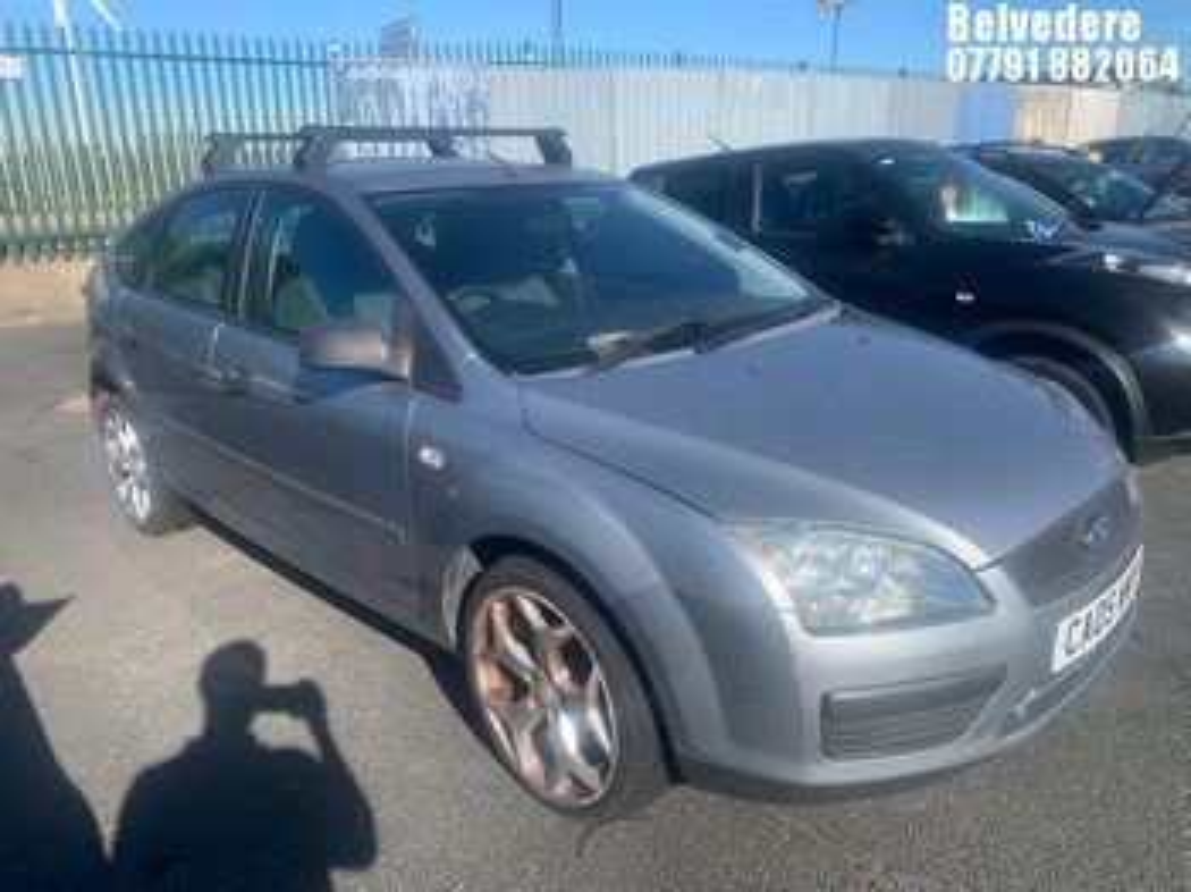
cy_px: 446
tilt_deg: -16.4
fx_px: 894
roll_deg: +2.2
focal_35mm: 26
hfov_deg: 67.3
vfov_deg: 53.0
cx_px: 596
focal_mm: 4.25
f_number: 1.8
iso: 25
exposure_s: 1/1748
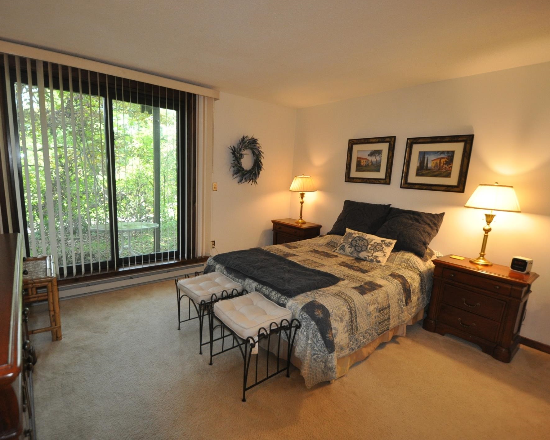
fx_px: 277
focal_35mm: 17
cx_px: 253
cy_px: 220
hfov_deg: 89.5
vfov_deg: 77.0
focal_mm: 10
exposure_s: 1/125
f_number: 3.5
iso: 800
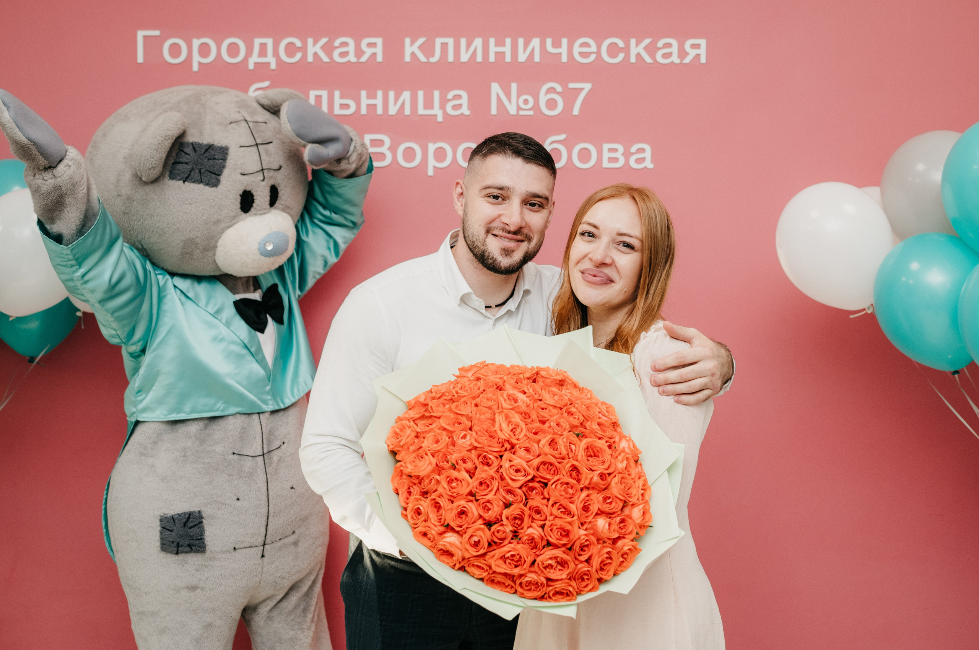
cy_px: 302
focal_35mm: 39
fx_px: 1053
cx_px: 532
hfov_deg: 49.8
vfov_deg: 34.3
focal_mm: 35
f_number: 4
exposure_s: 1/160
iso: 640
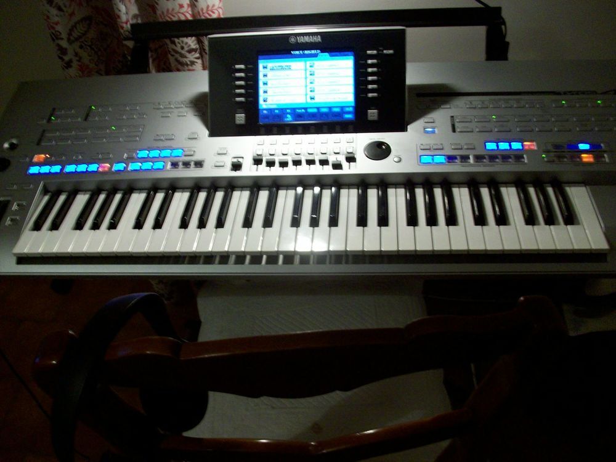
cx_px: 308
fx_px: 605
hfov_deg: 54.0
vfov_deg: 41.8
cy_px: 231
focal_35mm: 34
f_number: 2.8
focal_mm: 5.7
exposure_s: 1/12
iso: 160
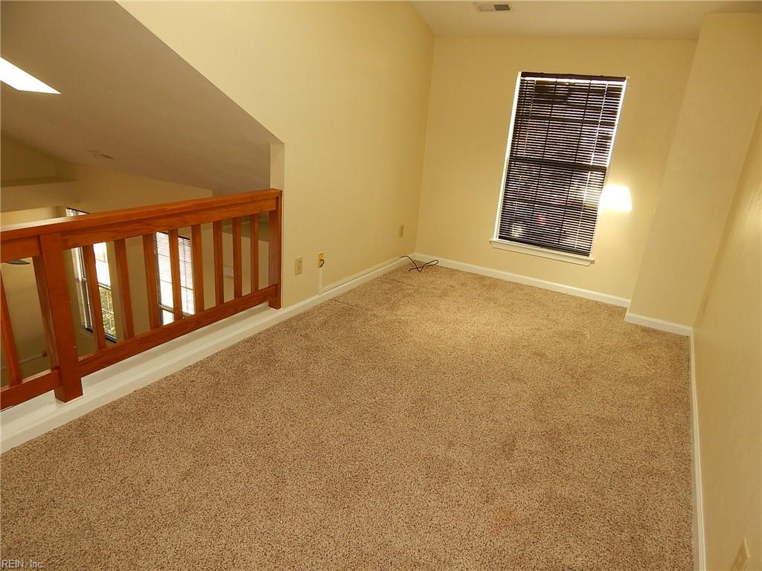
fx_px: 506
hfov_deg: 73.9
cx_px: 381
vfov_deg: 58.9
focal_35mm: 23
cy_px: 286
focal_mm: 4
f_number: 3
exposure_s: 1/30
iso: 140
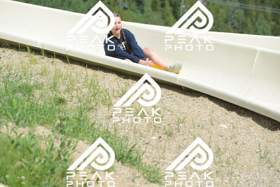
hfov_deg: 10.5
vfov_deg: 7.0
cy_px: 94
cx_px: 140
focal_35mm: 195
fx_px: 1517
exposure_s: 1/640
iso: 250
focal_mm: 195
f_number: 6.3
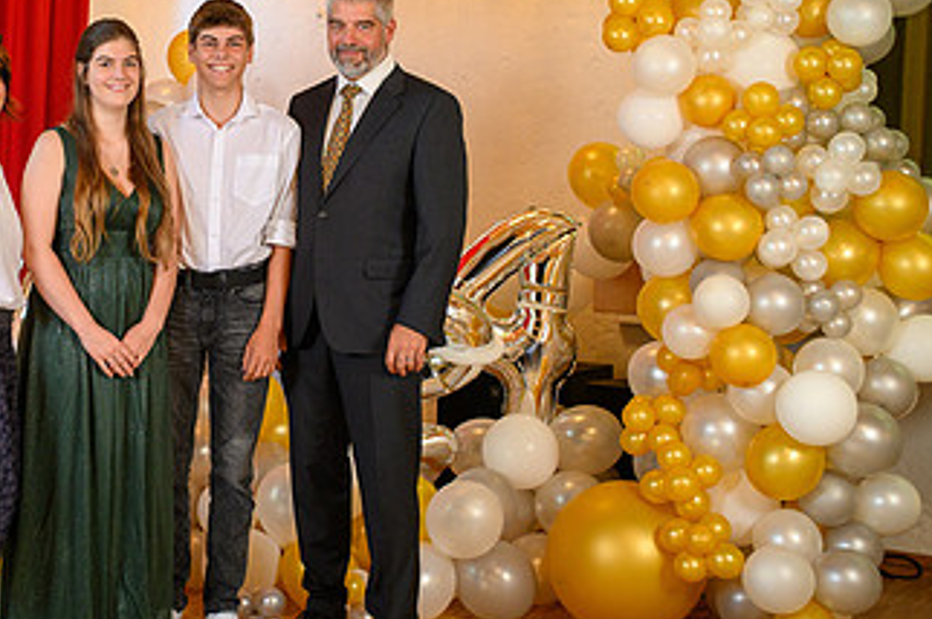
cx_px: 133
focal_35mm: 63
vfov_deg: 21.5
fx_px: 1629
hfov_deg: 30.8
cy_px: 214
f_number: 3.5
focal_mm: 35
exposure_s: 1/100
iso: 1250
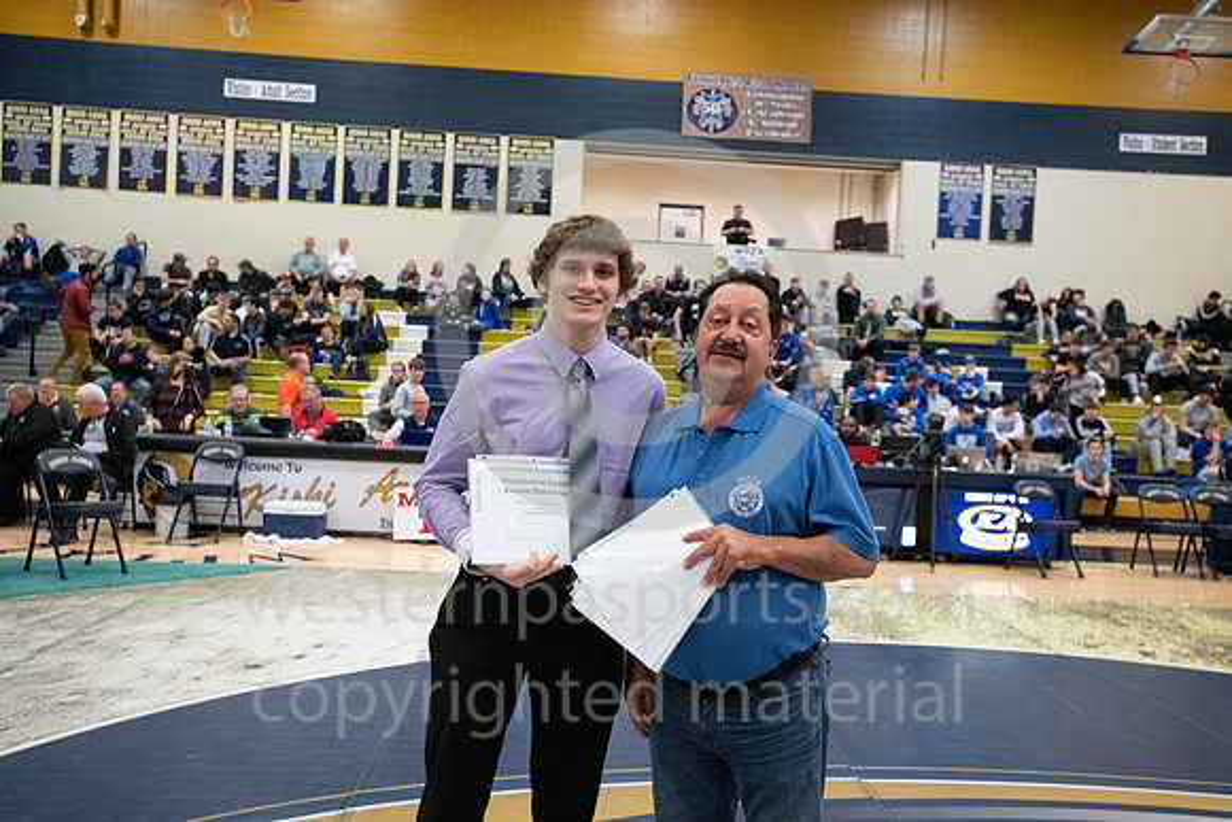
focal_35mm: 35
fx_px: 1198
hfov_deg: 54.4
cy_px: 411
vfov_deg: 37.9
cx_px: 616
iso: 5000
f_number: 5.6
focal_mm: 35
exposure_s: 1/160
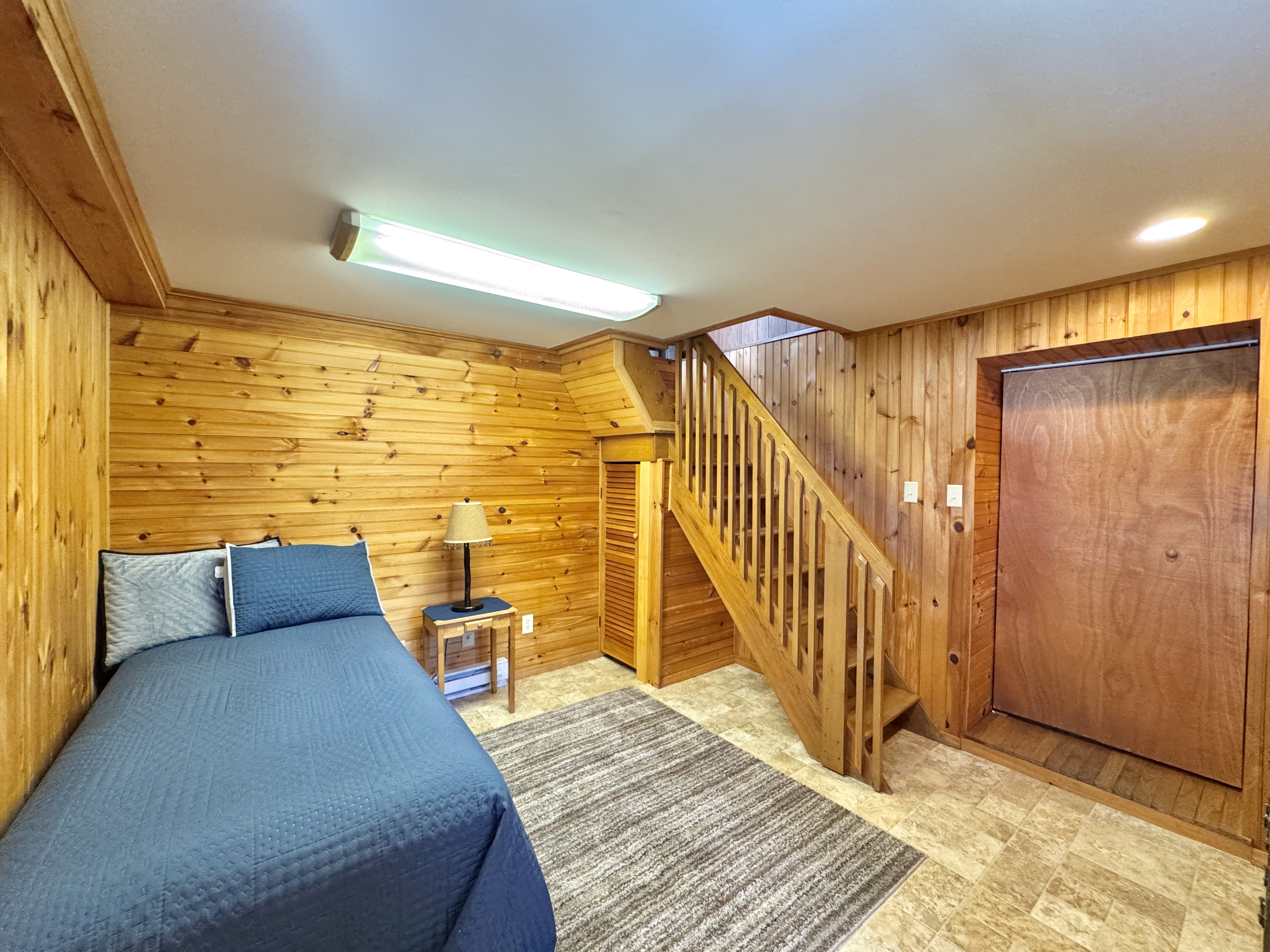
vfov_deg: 85.7
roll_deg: -0.4
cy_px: 476
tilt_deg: -1.6
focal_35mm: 14
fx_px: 514
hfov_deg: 102.1
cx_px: 635
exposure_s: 1/60
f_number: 2.2
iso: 500
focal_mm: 2.22
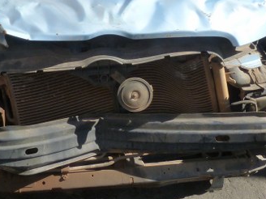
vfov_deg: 23.0
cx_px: 82
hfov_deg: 31.4
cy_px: -3
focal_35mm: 61
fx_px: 469
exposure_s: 1/200
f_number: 5
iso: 125
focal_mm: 4.5
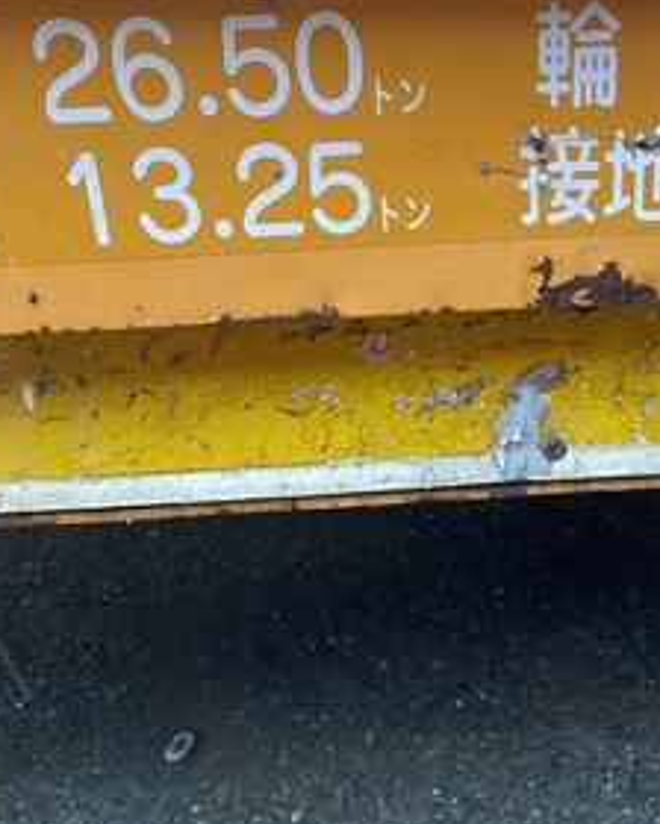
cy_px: 162
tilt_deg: -16.6
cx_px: 575
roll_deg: +1.4
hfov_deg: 25.5
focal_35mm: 58
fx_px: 1416
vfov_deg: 31.6
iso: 125
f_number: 1.8
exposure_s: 1/121
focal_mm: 4.25
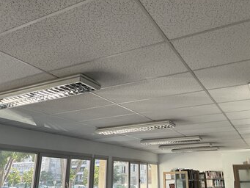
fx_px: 246
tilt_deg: +19.9
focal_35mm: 34
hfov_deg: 53.7
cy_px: 90
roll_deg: +0.4
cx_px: 146
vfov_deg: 41.8
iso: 50
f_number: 1.8
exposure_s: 1/122
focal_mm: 3
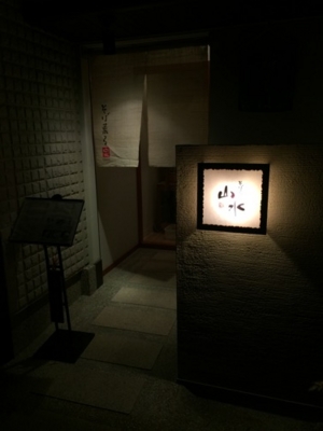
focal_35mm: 29
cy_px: 216
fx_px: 361
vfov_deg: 61.7
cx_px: 162
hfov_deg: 48.2
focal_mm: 4.15
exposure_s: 1/30
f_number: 2.2
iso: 50
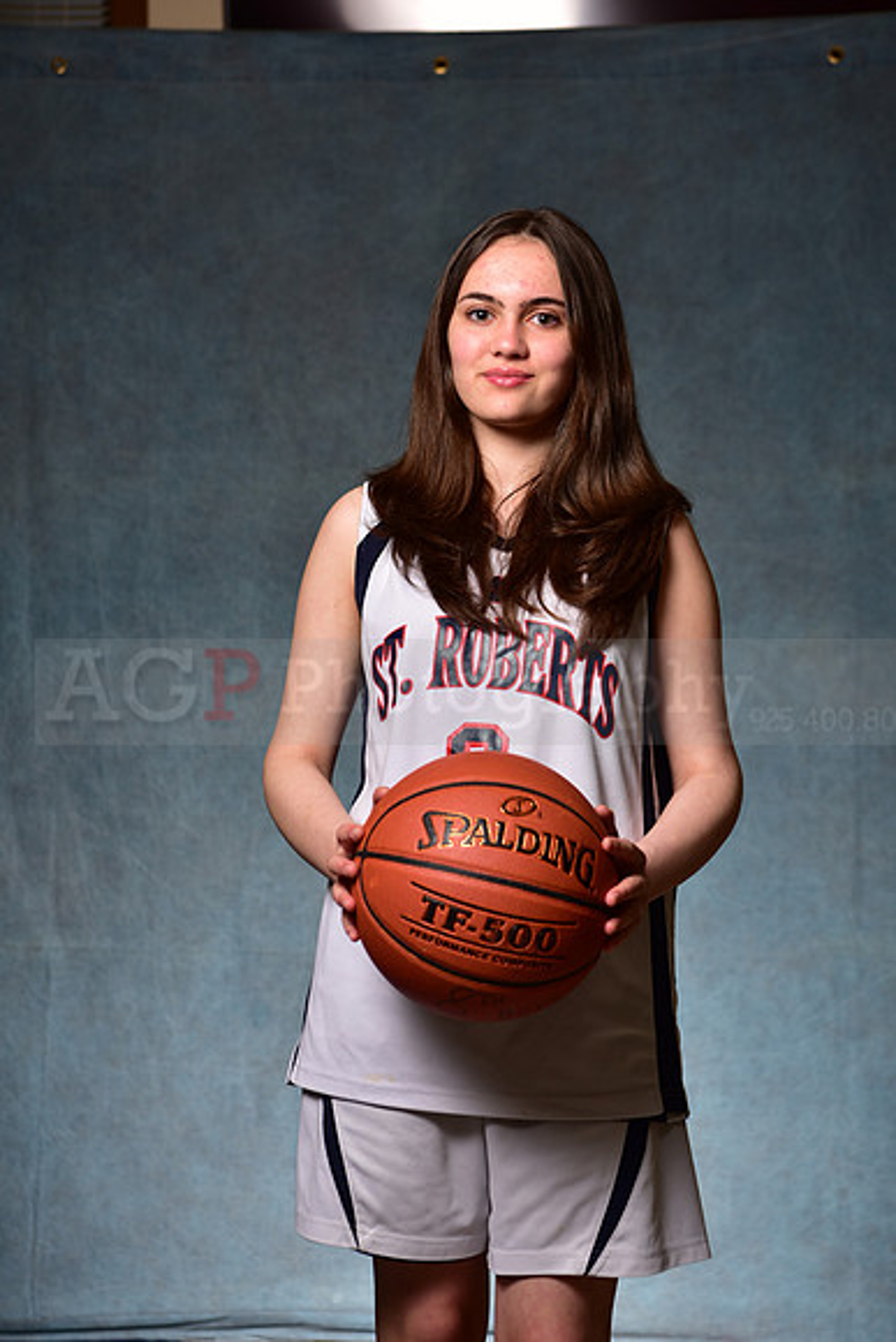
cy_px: 671
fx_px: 2612
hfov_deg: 19.5
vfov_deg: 28.8
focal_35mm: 70
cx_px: 448
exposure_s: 1/200
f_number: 5
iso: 100
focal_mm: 70
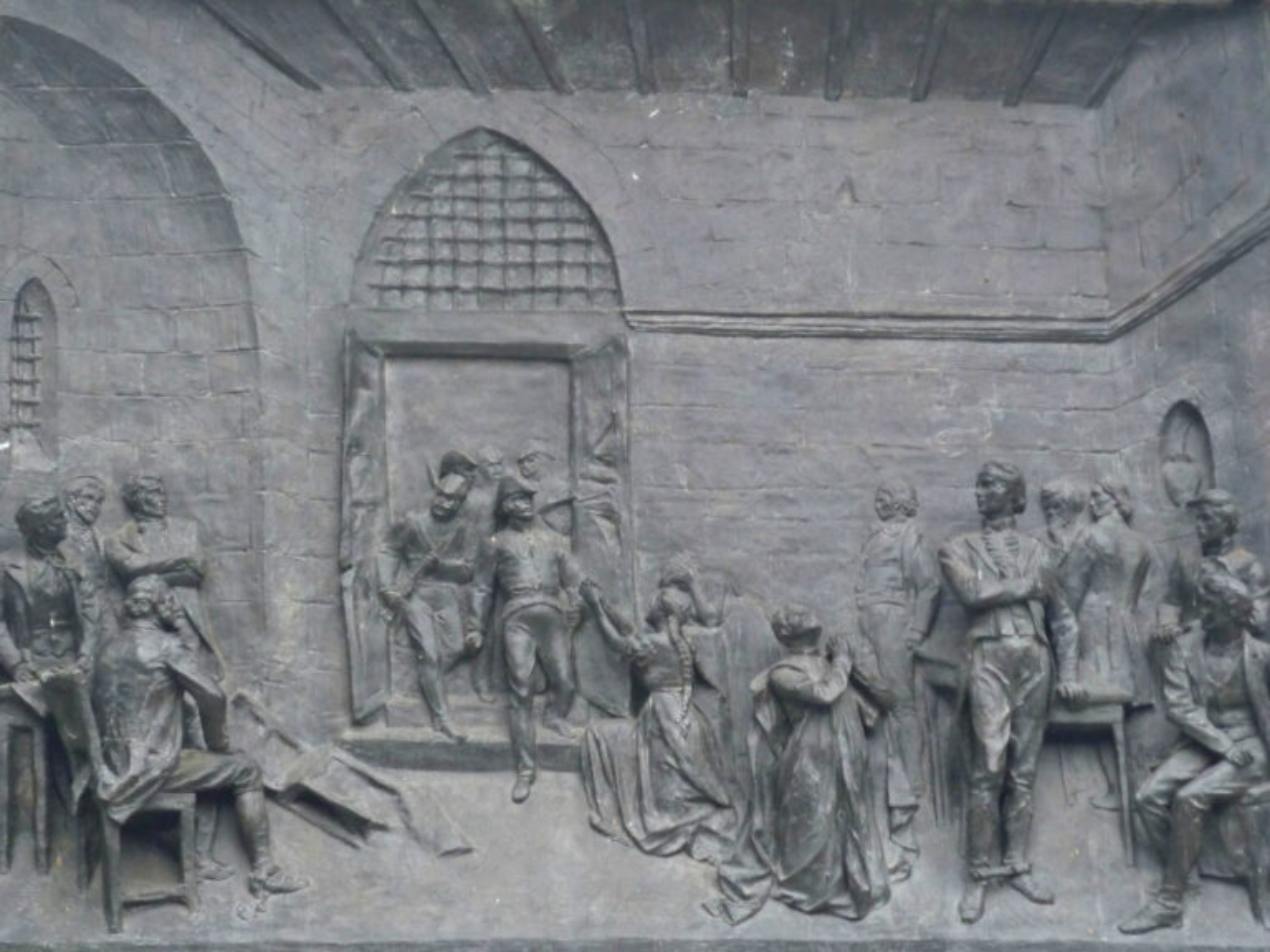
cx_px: 635
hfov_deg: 16.6
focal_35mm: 119
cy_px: 476
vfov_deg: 12.5
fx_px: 4366
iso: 200
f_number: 5.8
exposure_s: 1/100
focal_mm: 21.2
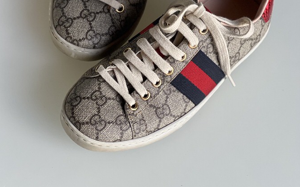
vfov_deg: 11.8
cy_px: -4
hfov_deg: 18.9
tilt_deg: -51.9
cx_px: 150
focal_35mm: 110
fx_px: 899
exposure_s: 1/121
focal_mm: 9
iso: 125
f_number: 2.8
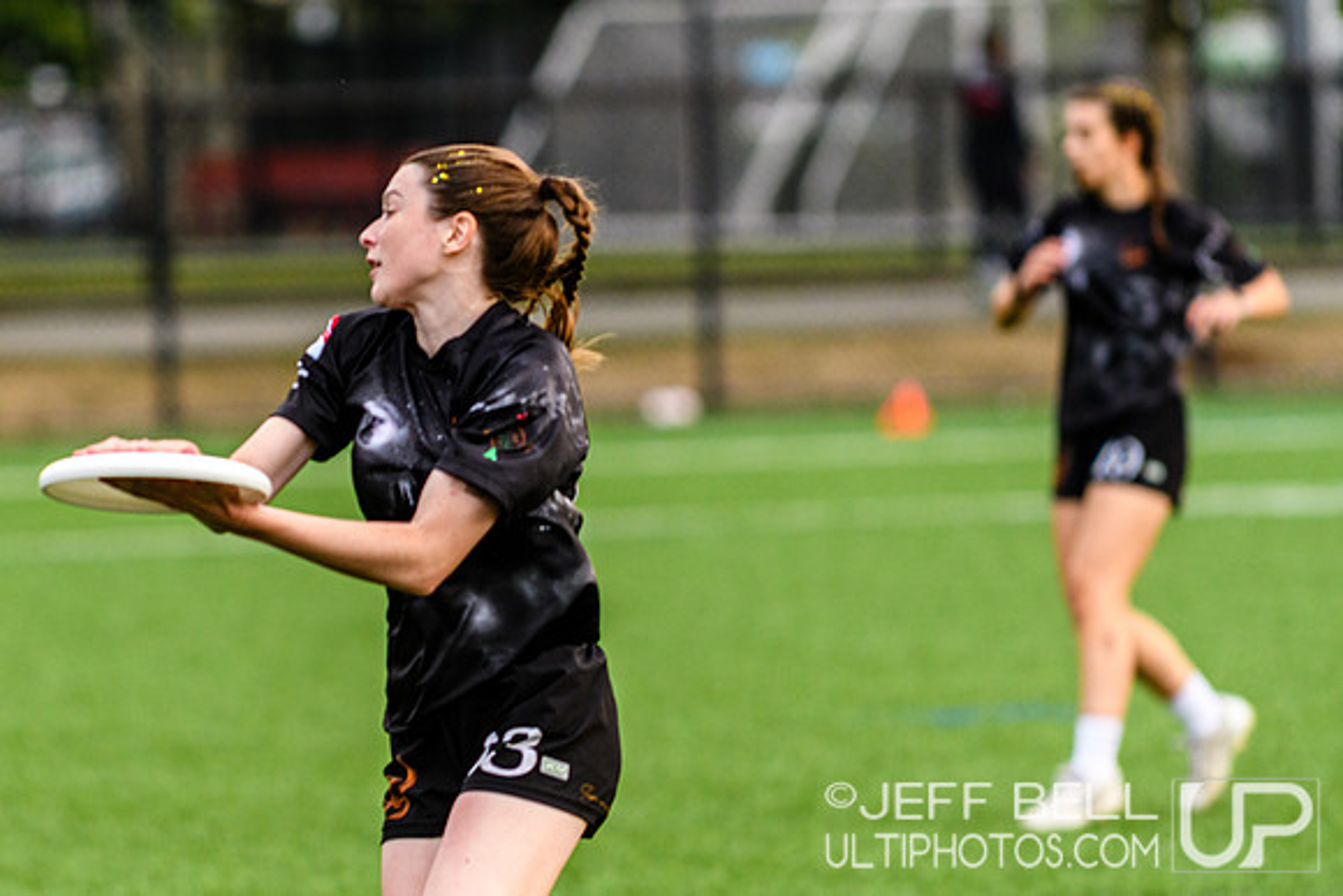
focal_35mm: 407
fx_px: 15202
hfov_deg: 5.1
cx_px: 431
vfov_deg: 3.4
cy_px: 448
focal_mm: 200
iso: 250
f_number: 3.2
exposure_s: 1/1250
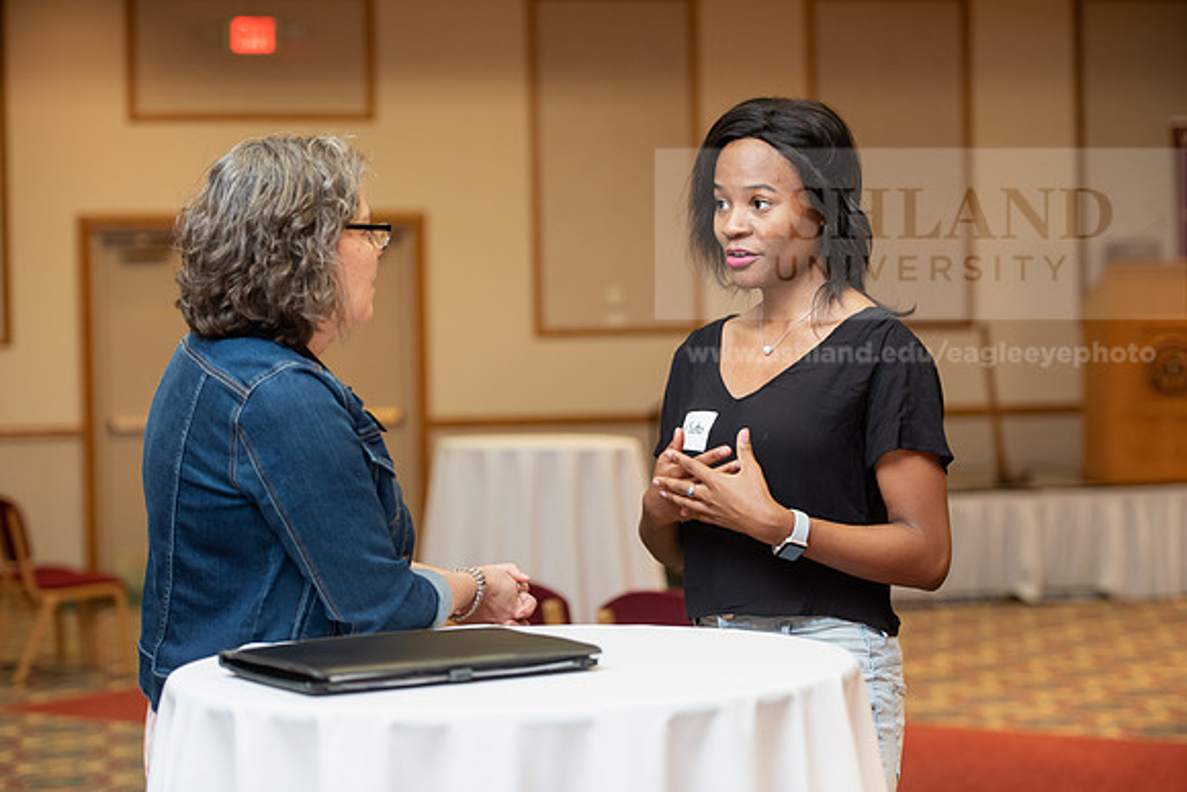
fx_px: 2704
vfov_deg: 16.7
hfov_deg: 24.8
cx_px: 594
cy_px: 396
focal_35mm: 82
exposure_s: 1/200
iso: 1600
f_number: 3.2
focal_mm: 82
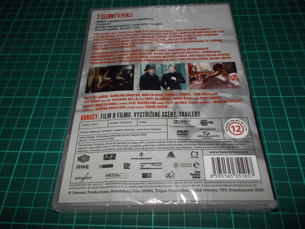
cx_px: 152
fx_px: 256
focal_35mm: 29
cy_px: 114
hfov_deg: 61.7
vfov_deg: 48.2
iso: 200
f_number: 3.3
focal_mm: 4.1
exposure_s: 1/30
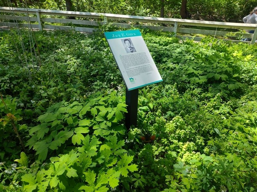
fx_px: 171
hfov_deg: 73.9
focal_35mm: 23
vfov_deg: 58.9
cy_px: 96
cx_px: 128
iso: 100
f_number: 1.8
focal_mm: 5.56
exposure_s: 1/411
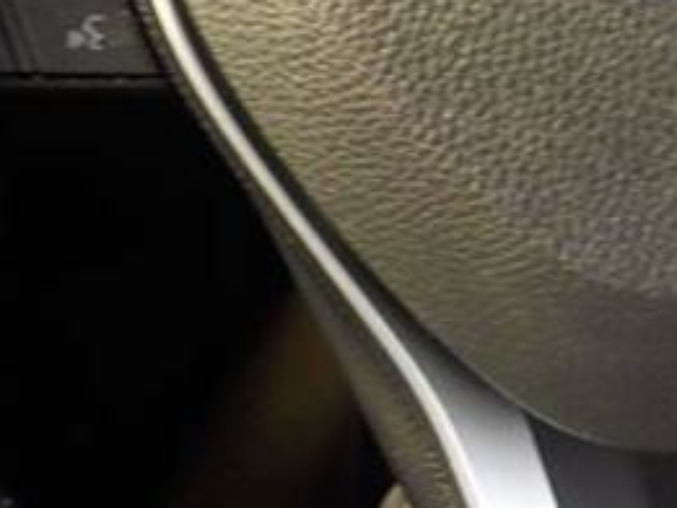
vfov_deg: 15.3
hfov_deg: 20.2
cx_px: 765
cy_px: -145
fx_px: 1800
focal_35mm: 92
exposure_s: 1/30
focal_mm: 4.1
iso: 125
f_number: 3.3
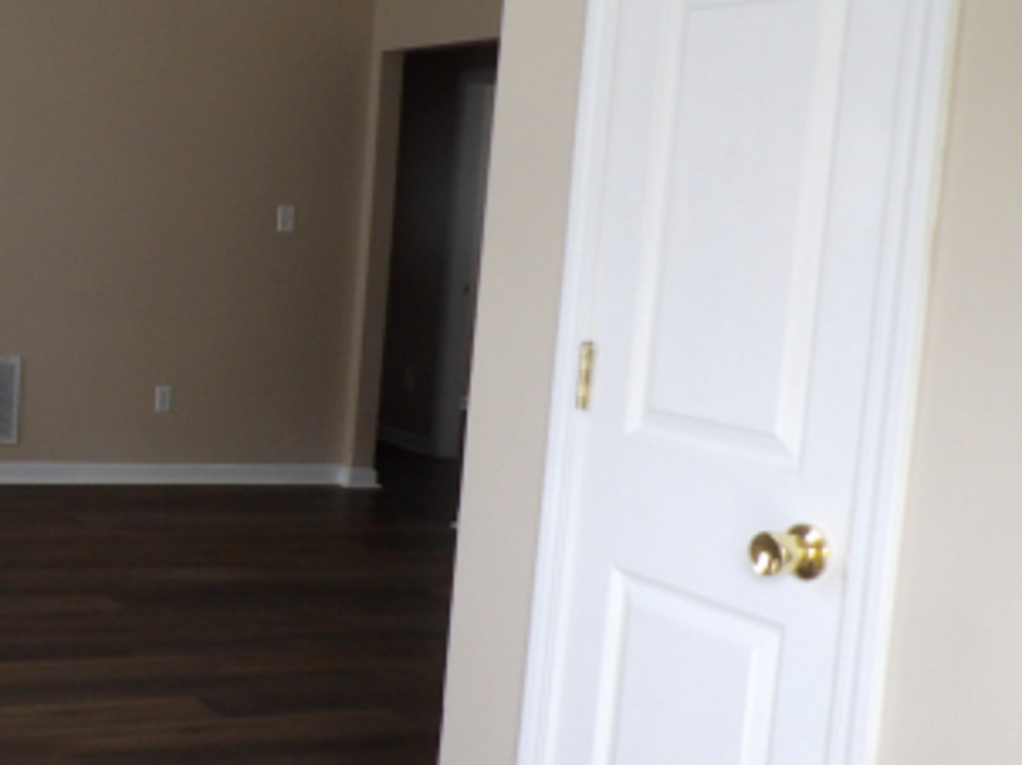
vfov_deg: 27.4
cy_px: 291
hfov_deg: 33.0
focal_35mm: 53
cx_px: -19
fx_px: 1564
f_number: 3.2
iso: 194
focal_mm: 4.3
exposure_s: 1/33
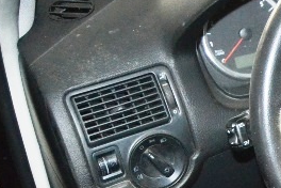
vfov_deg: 15.0
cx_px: 412
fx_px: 710
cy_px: 116
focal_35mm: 91
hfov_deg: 19.7
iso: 2200
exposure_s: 1/60
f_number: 3.5
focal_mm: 20
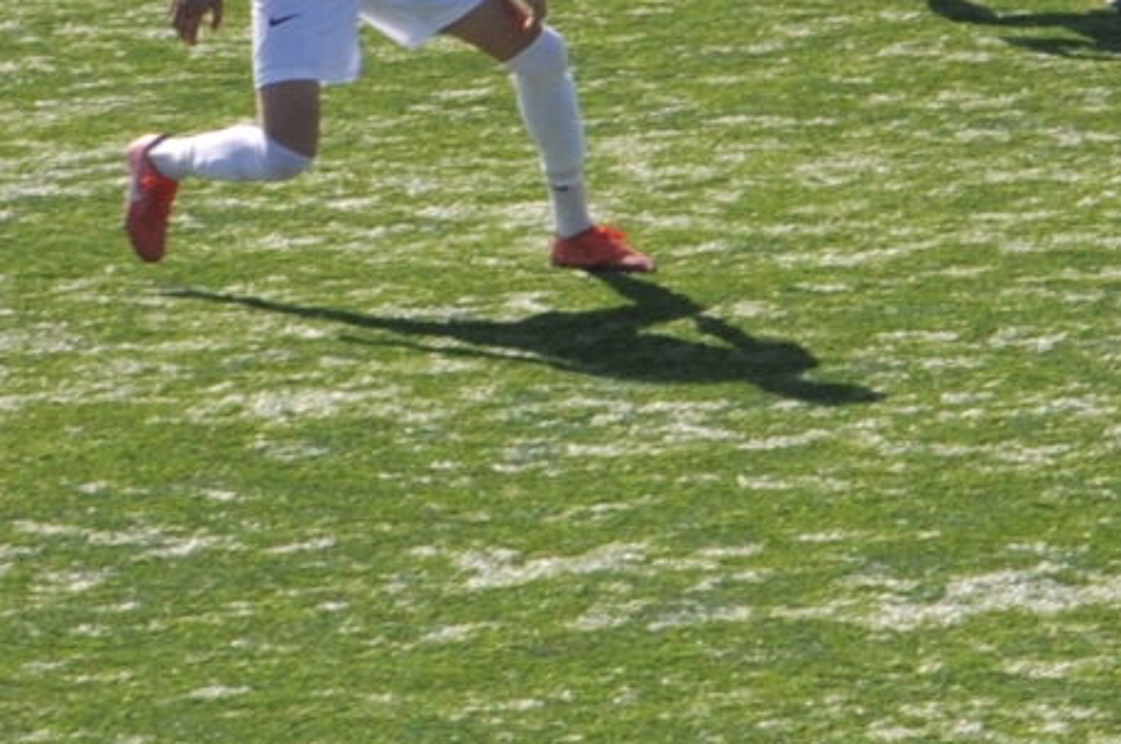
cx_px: 1899
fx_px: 16169
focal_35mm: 520
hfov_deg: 3.9
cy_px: 81
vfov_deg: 2.6
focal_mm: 62
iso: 200
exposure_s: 1/500
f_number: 10
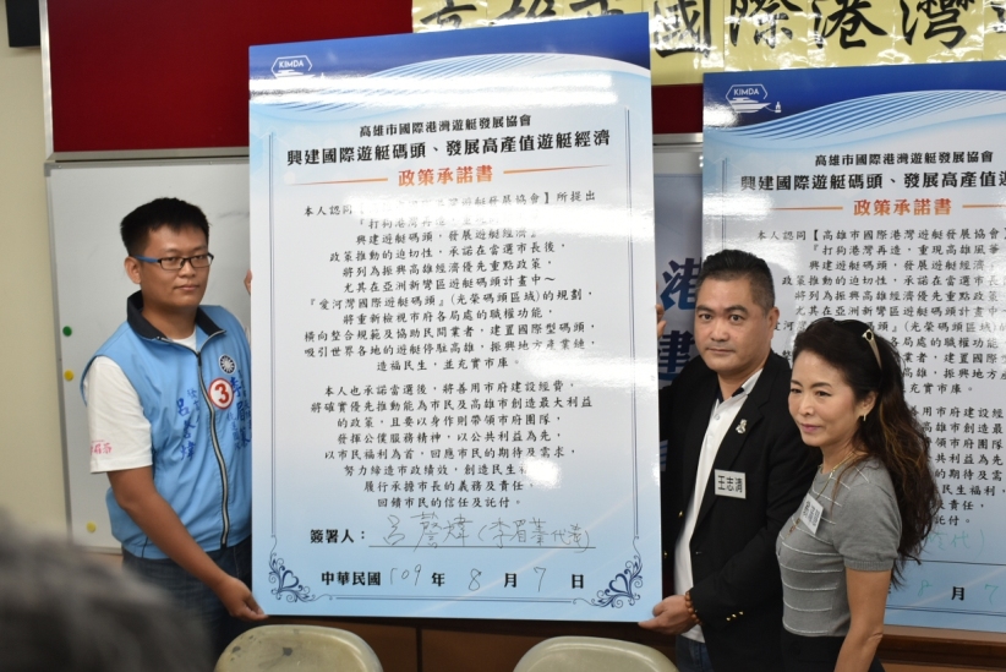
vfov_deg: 28.1
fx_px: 1342
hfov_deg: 41.1
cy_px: 336
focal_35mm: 48
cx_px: 503
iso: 450
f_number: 5
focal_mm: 32
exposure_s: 1/60
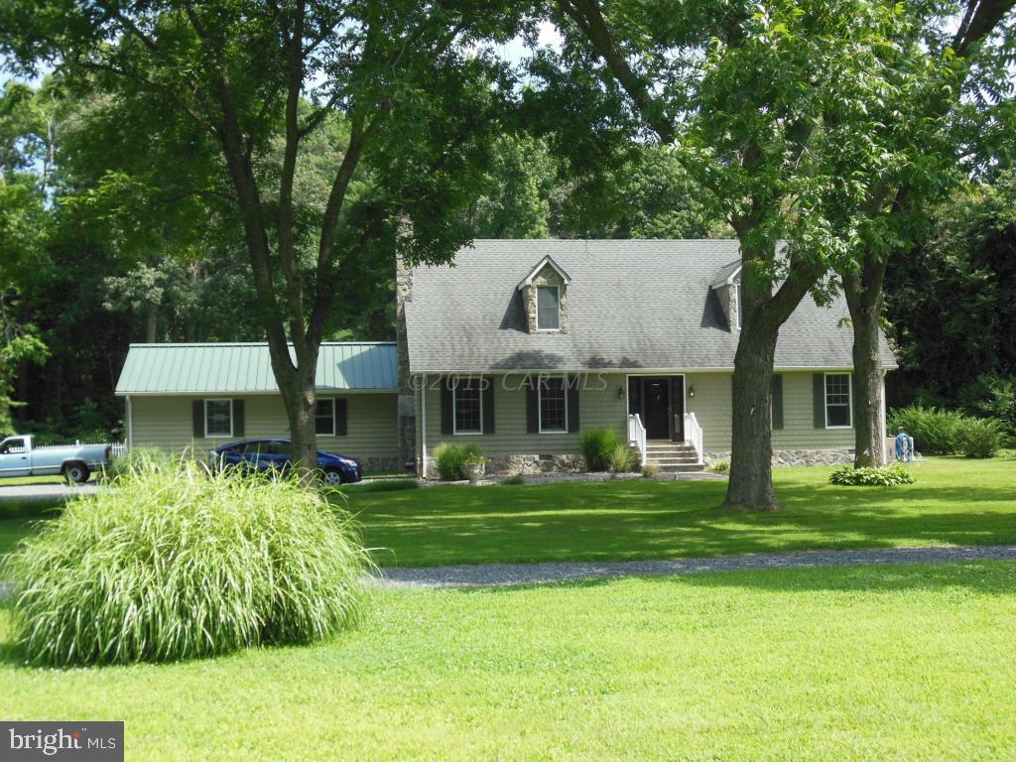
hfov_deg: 38.2
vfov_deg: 29.1
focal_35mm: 50
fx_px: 1468
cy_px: 381
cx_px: 508
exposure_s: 1/400
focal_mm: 8.9
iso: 125
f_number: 4
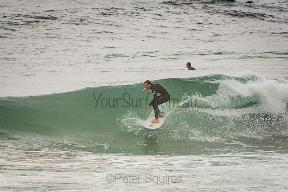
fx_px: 4801
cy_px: 96
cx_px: 144
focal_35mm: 600
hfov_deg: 3.4
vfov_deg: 2.3
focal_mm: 400
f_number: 5.6
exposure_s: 1/1250
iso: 320
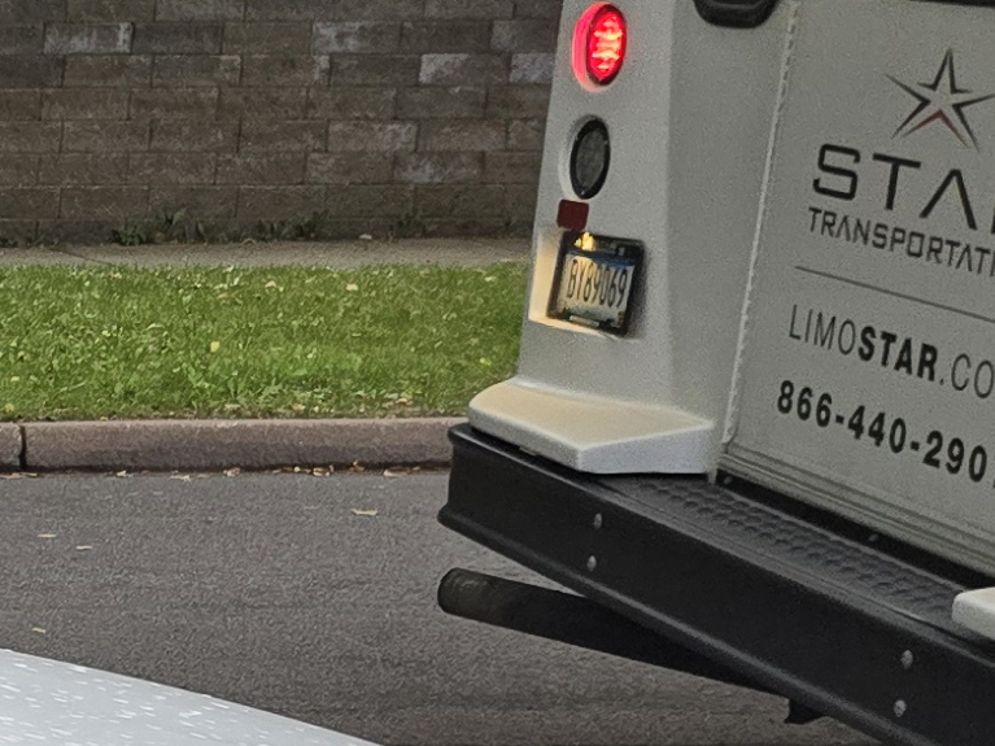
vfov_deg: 12.3
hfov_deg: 13.0
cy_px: 645
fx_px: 3449
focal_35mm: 120
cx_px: -1312
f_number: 1.8
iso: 125
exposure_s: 1/180
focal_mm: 5.4
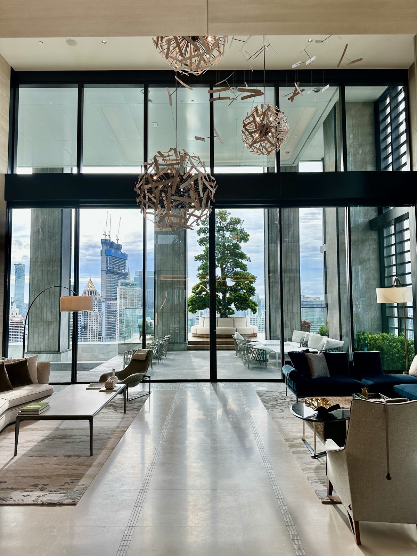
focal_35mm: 24
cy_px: 278
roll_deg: -0.7
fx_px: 385
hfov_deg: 56.8
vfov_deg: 71.6
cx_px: 208
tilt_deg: +5.8
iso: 80
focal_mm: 6.86
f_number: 1.78
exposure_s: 1/450
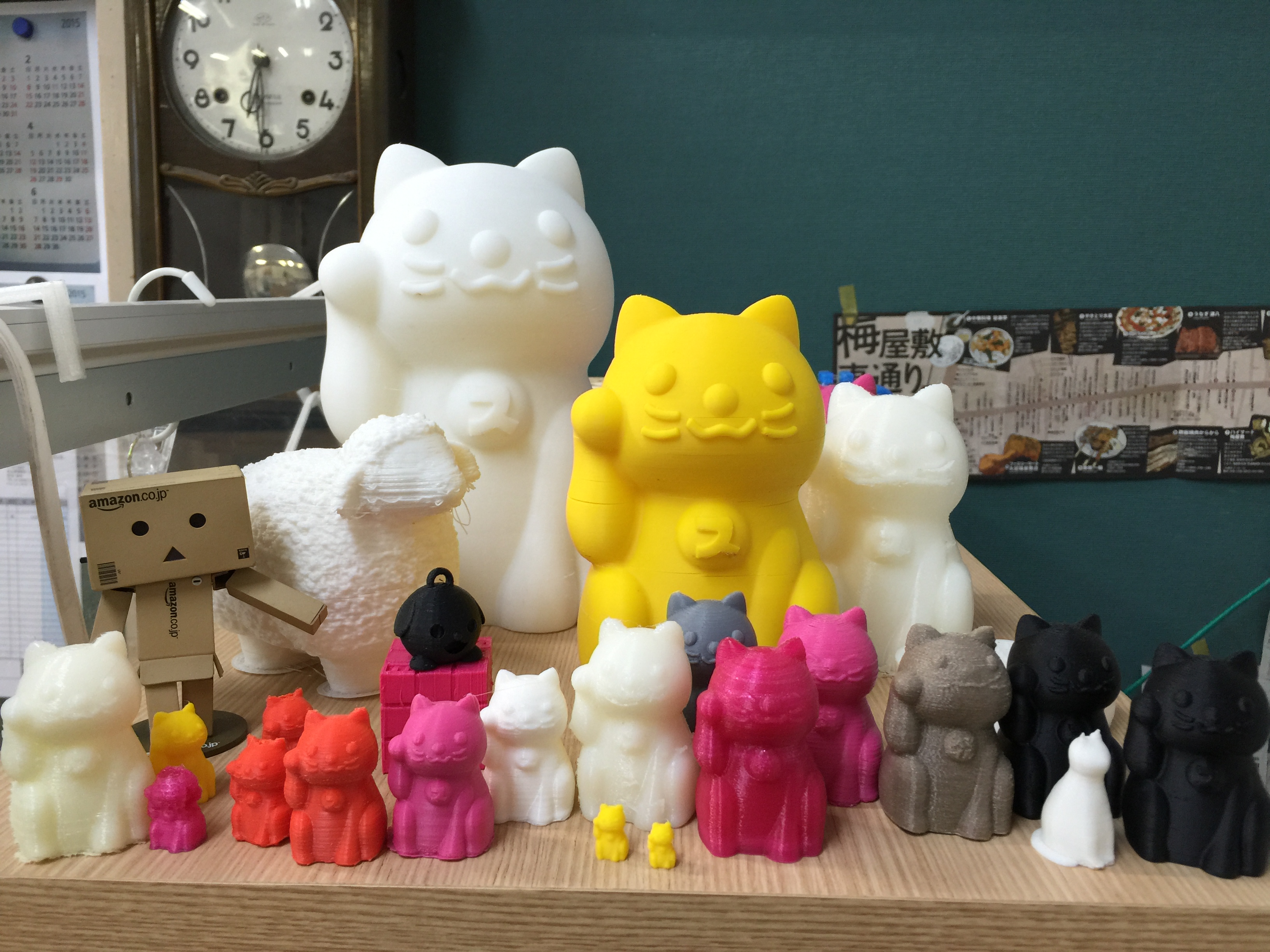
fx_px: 1064
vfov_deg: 48.2
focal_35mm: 29
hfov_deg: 61.7
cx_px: 635
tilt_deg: -9.6
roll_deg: -1.3
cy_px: 476
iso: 50
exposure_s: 1/33
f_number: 2.2
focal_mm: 4.15
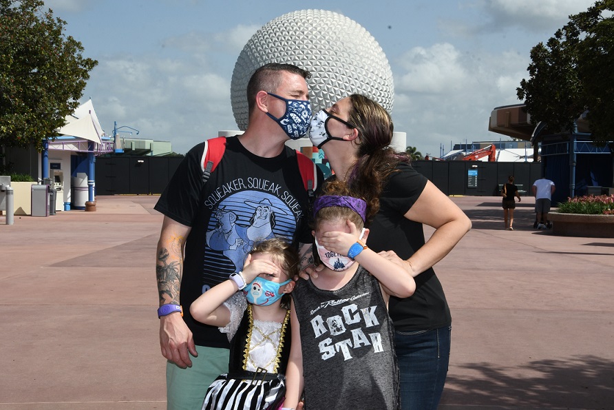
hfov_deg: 33.4
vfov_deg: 22.6
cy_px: 205
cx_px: 307
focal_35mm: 60
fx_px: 1023
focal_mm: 40
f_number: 22
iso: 400
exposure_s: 1/250
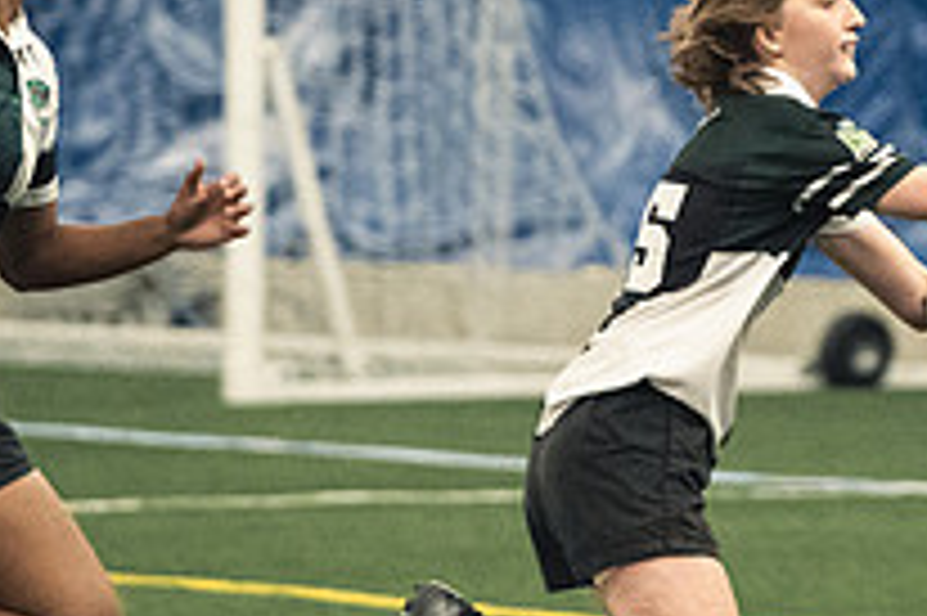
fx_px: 13250
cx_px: 936
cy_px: 279
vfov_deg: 2.7
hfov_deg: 4.0
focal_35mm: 515
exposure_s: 1/500
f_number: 2.8
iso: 9000
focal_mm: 122
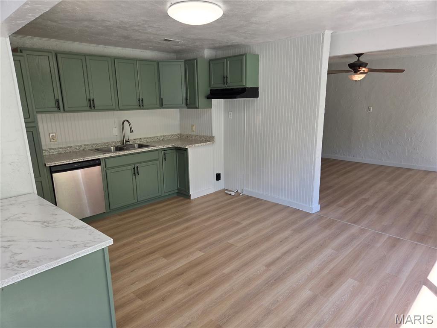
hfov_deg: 73.9
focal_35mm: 23
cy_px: 164
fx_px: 290
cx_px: 218
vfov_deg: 58.9
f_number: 1.8
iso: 50
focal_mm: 5.4
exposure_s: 1/120
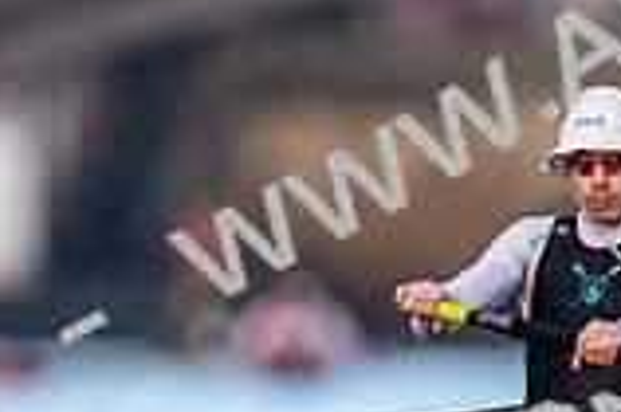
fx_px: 37927
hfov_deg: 0.9
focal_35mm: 2201
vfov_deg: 0.6
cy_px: 308
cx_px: 656
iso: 1100
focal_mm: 600
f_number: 4
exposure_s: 1/2500
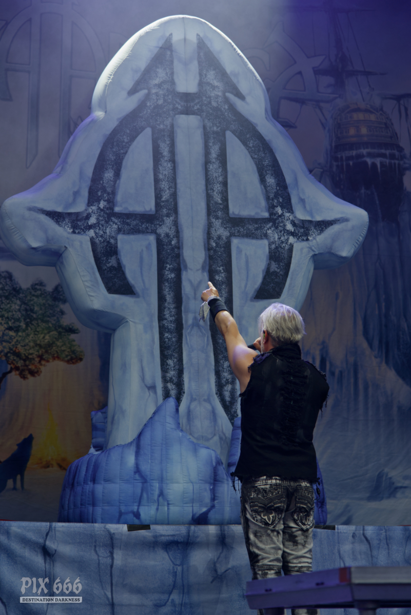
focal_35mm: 75
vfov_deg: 27.0
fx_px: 1283
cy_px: 308
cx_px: 206
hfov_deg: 18.2
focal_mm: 75
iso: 320
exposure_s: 1/250
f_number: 3.5
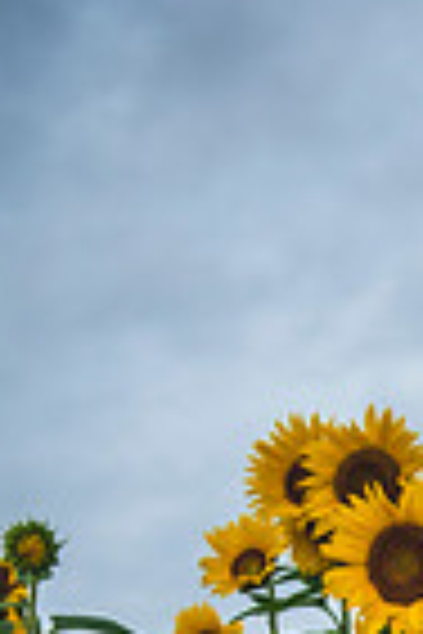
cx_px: 648
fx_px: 2132
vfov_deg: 15.4
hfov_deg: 10.9
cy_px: 998
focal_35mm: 121
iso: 200
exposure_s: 1/250
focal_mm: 38
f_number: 2.8
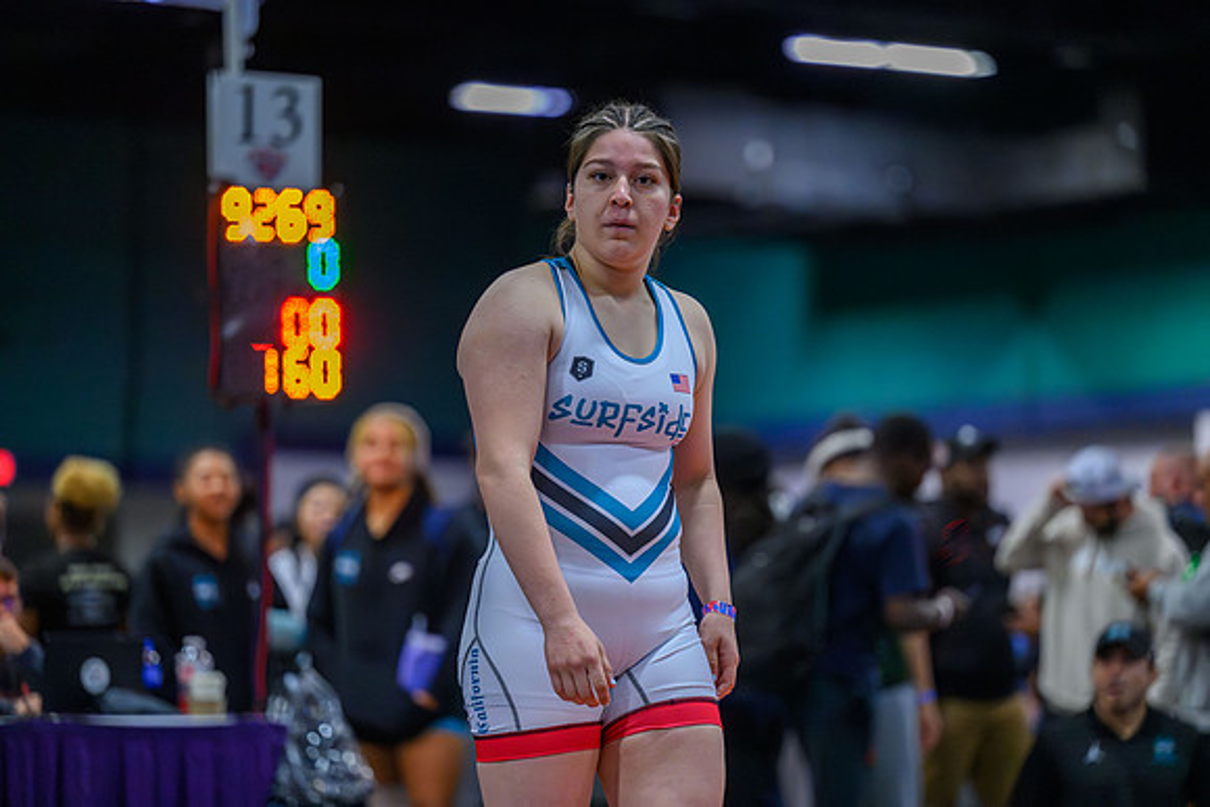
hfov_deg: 13.7
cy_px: 404
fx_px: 5043
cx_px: 605
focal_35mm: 150
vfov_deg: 9.2
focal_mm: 150
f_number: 2.8
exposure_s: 1/800
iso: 14400
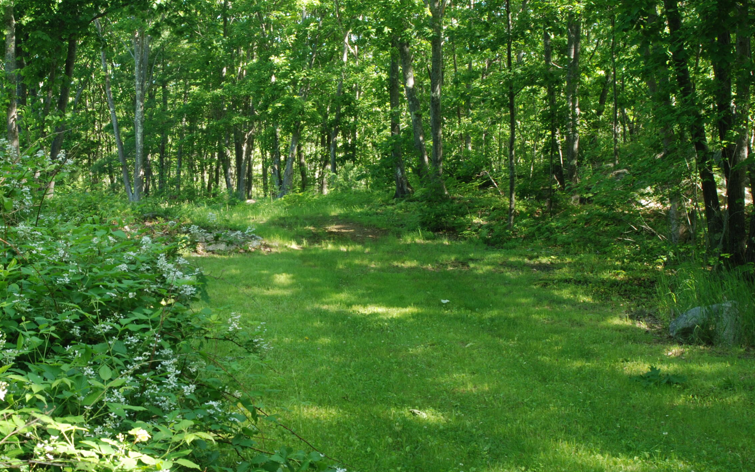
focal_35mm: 57
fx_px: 1173
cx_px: 270
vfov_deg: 22.7
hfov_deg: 35.4
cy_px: 262
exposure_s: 1/5
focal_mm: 28
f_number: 10
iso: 100
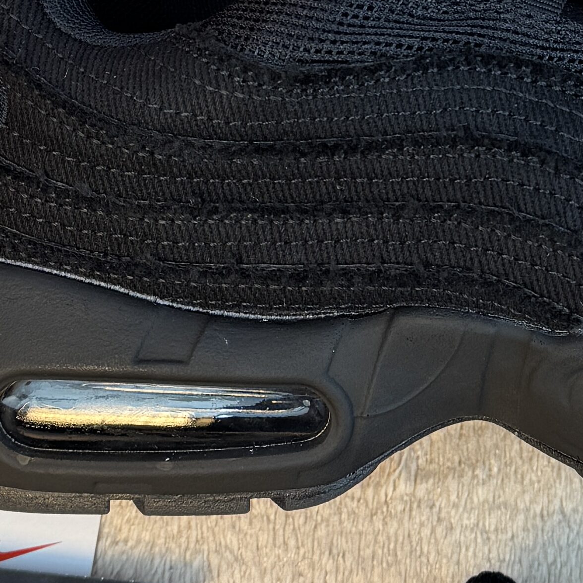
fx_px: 1963
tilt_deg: -60.9
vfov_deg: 16.7
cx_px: 451
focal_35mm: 103
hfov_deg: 16.8
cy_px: 73
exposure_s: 1/627
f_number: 1.78
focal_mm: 6.76
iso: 80
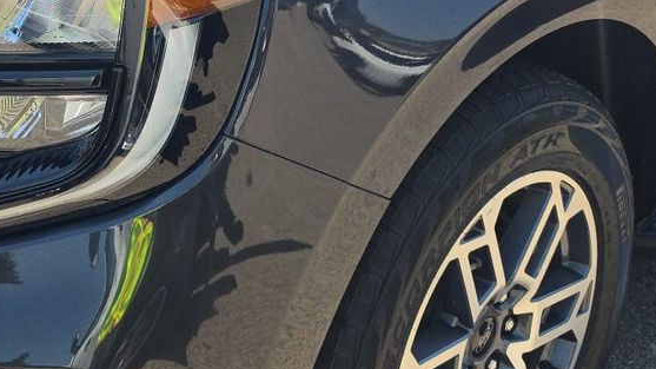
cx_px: 306
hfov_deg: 29.4
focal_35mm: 72
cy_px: 8
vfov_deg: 16.4
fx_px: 1252
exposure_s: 1/3667
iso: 63
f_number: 1.4
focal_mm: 6.5
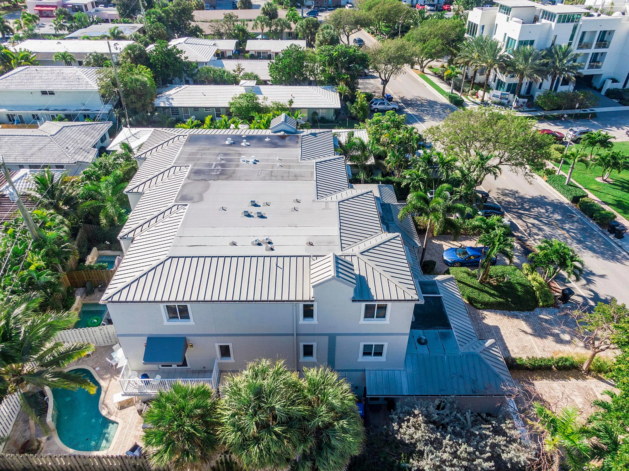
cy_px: 236
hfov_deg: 71.6
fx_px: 436
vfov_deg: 56.8
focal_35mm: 24
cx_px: 314
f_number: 2.8
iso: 100
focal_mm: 4.39
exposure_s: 1/1000
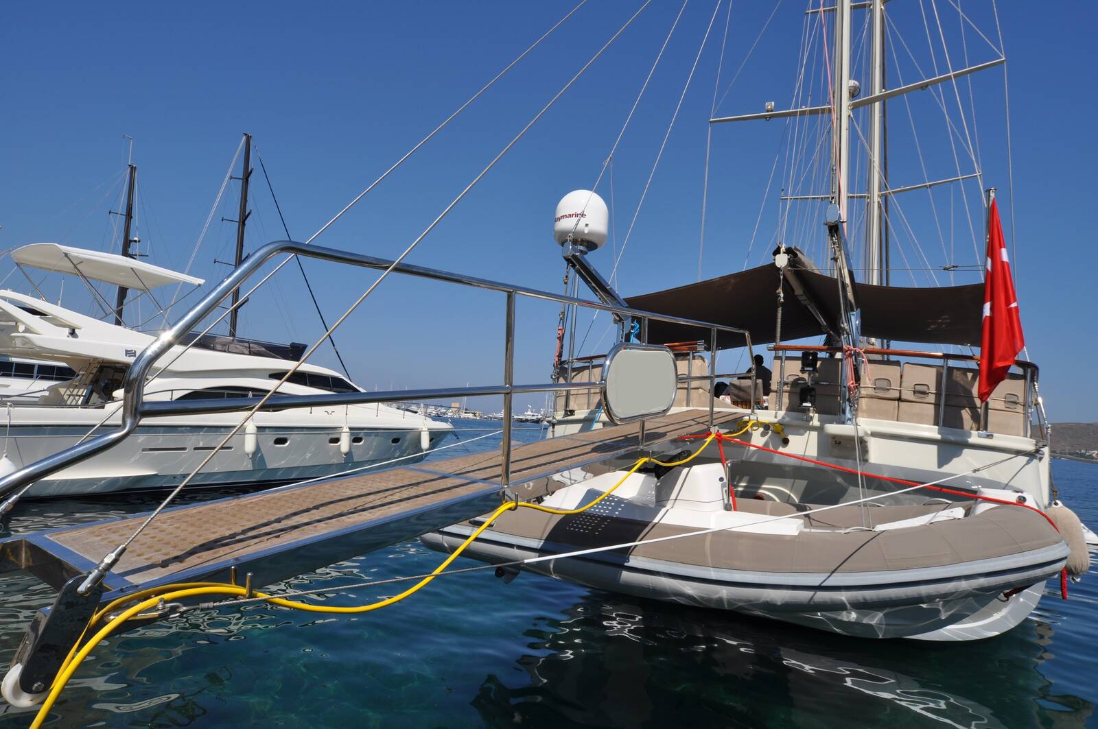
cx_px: 549
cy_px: 364
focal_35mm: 18
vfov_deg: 67.3
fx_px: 548
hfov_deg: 90.1
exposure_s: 1/500
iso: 200
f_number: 11
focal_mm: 12
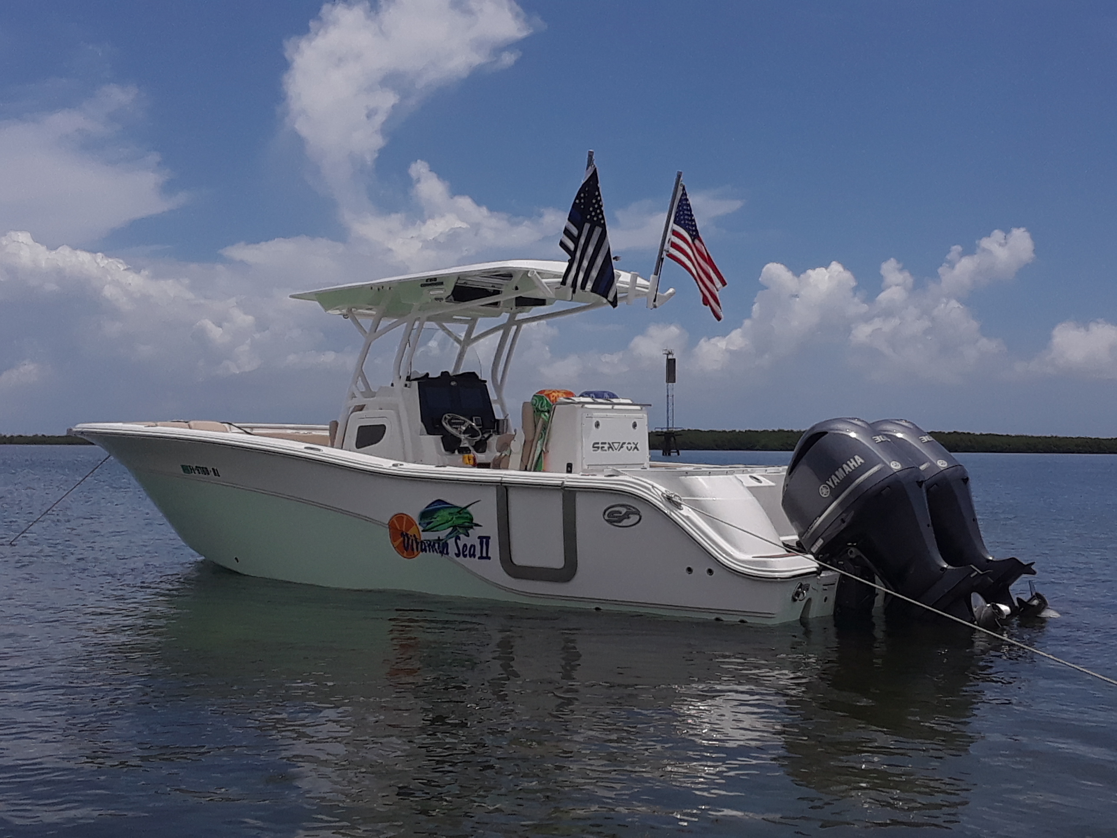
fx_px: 968
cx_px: 558
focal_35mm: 30
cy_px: 419
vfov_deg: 46.8
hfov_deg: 60.0
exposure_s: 1/4464
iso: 40
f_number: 1.9
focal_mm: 2.47
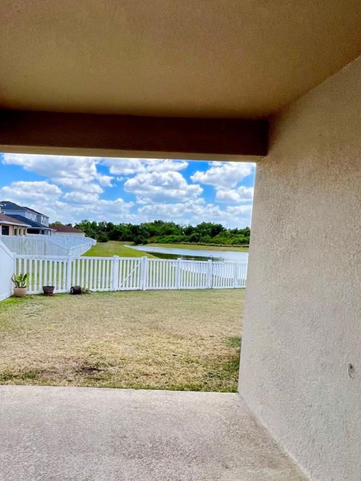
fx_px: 320
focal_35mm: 23
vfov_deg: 73.5
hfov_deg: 57.2
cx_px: 111
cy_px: 275
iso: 32
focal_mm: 1.57
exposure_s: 1/1325
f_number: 1.8
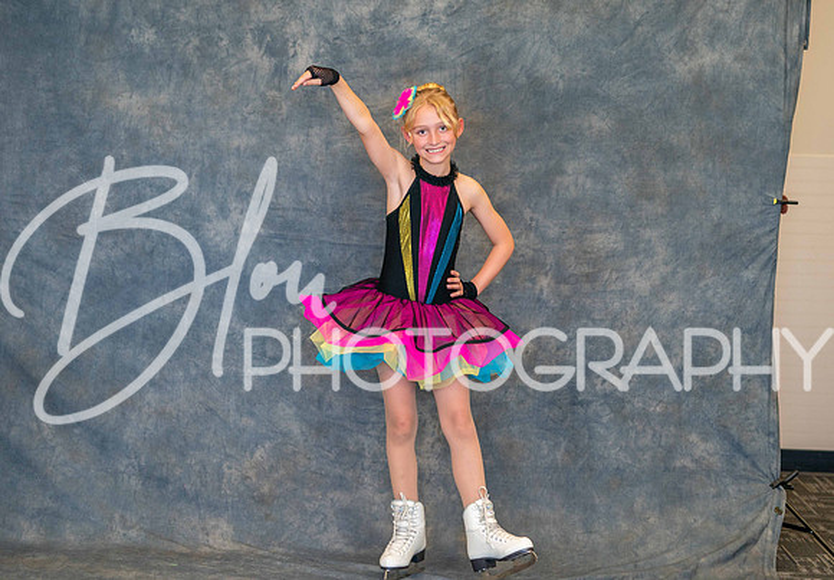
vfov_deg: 13.6
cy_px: 236
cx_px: 399
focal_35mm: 104
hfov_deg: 19.5
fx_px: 2431
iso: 1000
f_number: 2.5
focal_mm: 85
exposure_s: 1/160
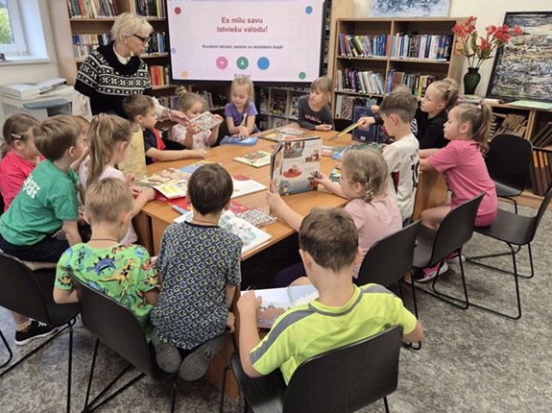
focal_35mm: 27
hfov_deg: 65.3
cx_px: 260
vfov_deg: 51.2
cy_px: 194
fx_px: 430
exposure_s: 1/100
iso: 100
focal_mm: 5.4
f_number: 1.8
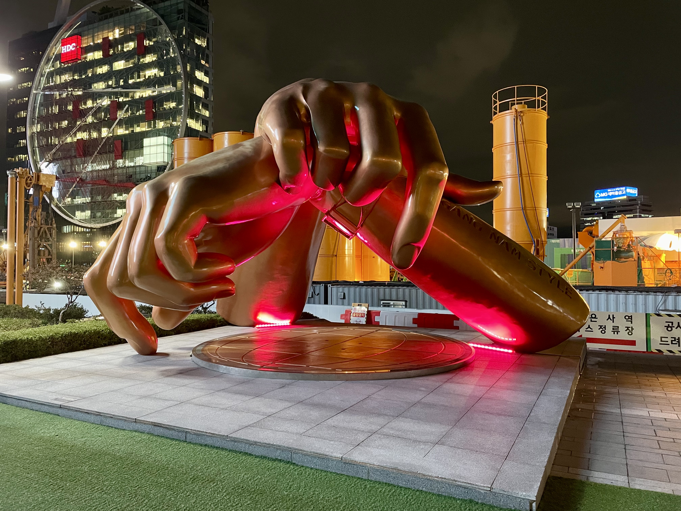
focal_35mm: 26
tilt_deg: +2.0
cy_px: 256
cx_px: 340
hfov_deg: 67.3
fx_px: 511
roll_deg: +0.0
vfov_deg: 53.1
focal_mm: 4.2
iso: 500
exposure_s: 1/30
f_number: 1.6
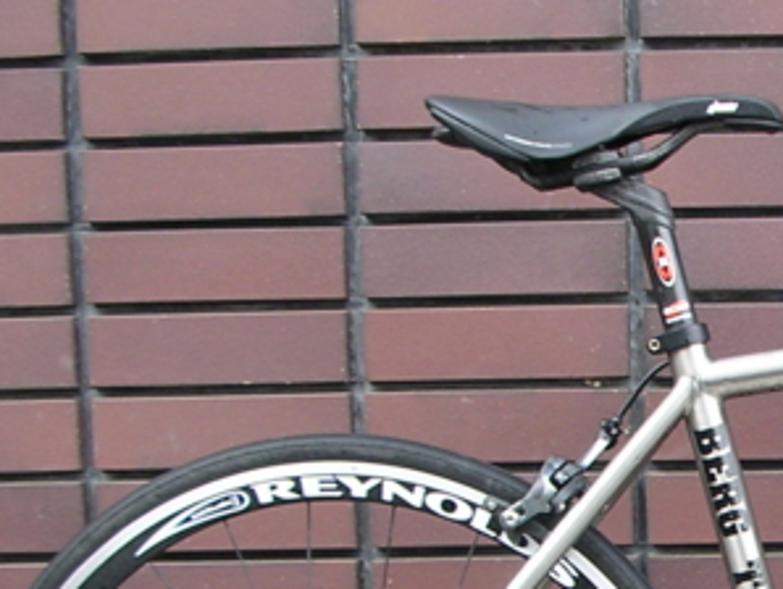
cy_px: 649
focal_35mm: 102
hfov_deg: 18.1
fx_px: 2309
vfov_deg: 14.2
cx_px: 980
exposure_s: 1/33.4
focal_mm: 5.8
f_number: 2.8
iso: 100
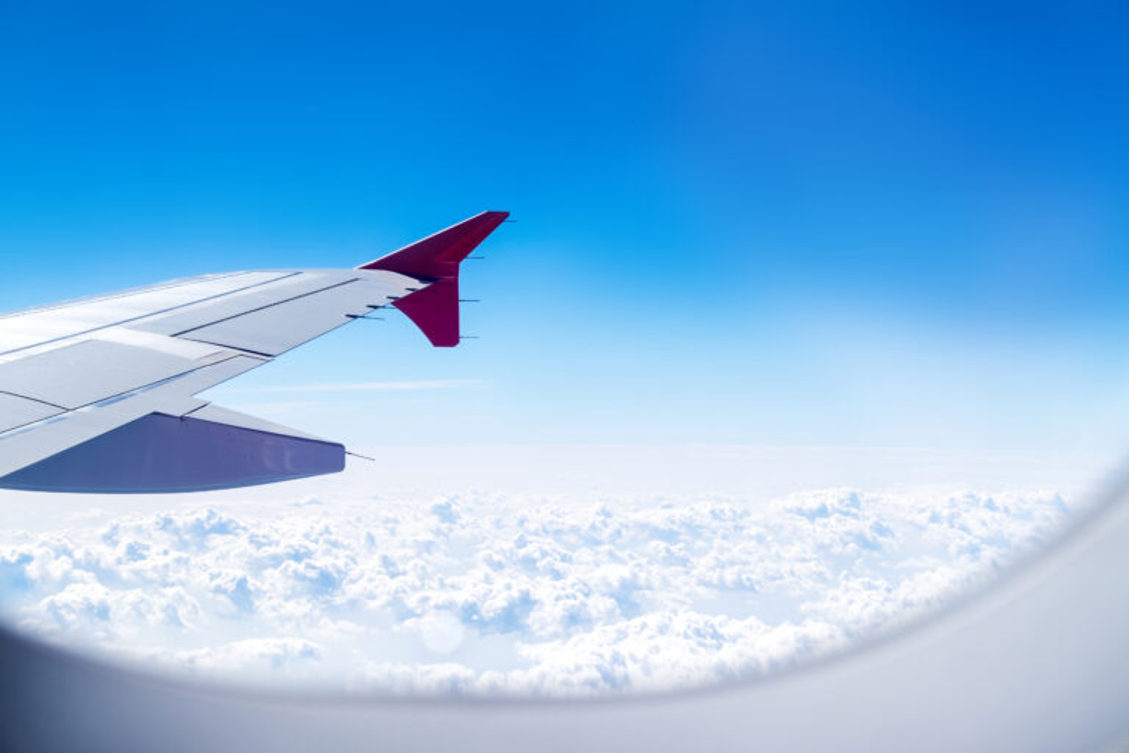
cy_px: 376
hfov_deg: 30.5
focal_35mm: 66
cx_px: 564
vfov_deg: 20.6
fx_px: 2070
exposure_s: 1/420
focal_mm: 43.9
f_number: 10
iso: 200
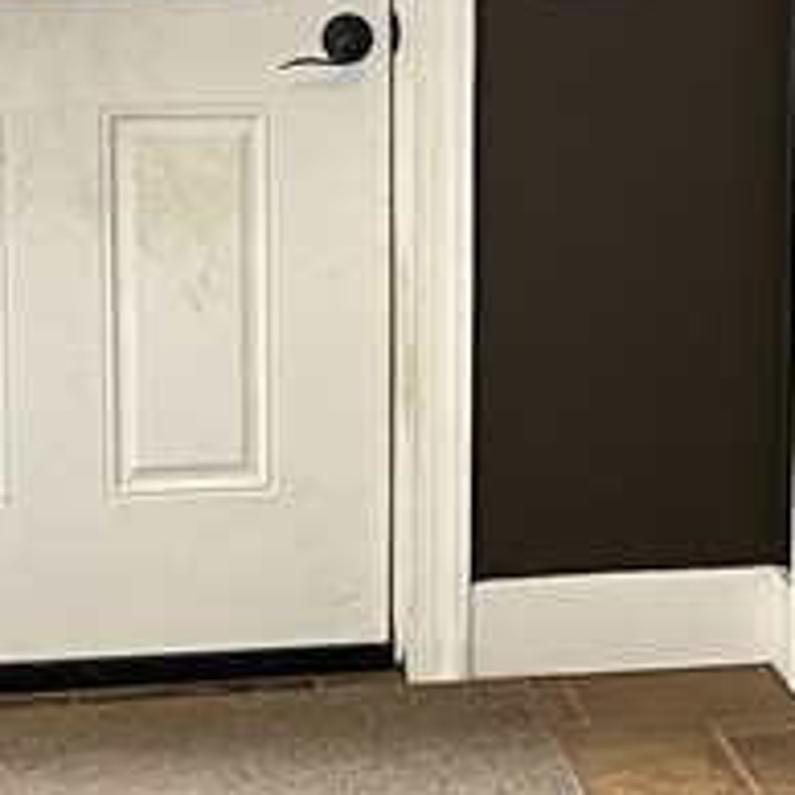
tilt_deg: -11.6
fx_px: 3949
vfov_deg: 11.5
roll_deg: -1.8
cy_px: 213
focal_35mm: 152
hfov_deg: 11.4
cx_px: 820
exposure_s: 1/60
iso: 125
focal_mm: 5.1
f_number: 1.6
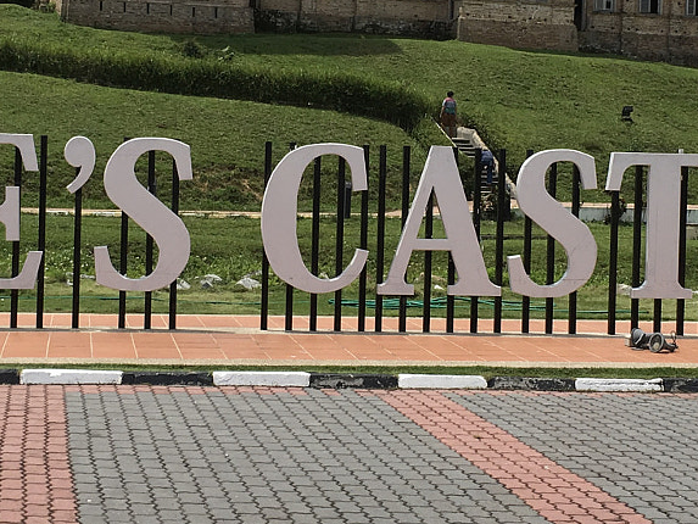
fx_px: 1634
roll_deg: -1.5
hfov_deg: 24.1
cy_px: 182
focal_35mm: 81
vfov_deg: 18.2
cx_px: 361
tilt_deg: -1.5
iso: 25
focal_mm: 4.15
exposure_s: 1/2564
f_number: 2.2
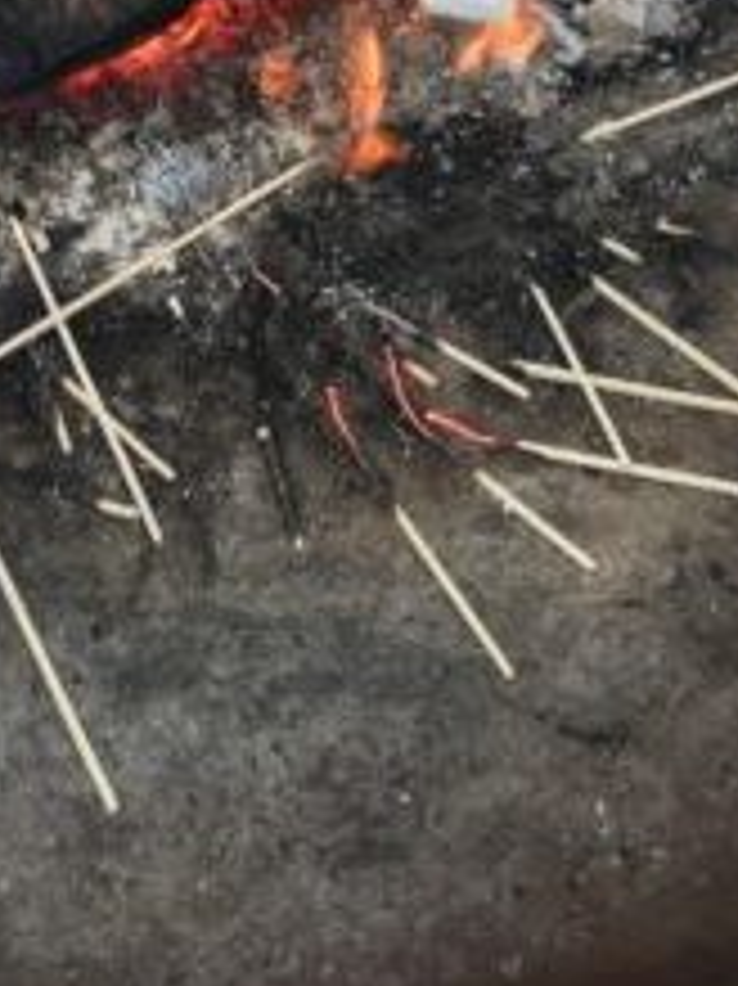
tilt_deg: -55.3
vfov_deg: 27.0
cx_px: 97
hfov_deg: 21.8
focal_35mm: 66
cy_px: -99
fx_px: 1878
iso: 25
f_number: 1.8
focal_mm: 3.99
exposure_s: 1/50
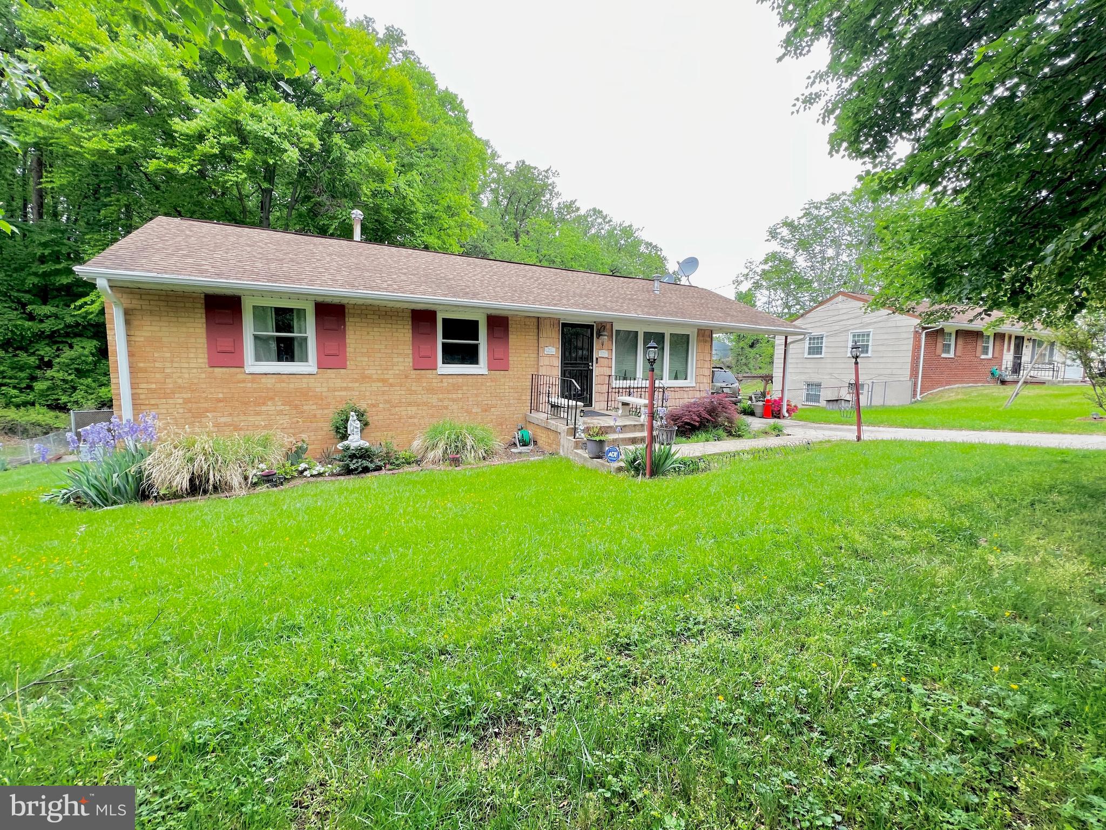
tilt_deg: -6.5
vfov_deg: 89.9
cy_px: 415
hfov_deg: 106.2
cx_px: 553
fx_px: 415
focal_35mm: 13
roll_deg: -0.4
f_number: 1.8
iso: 80
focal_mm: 1.57
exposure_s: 1/99
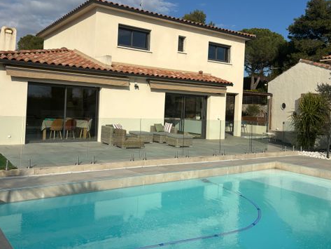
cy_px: 105
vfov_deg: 42.8
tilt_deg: +1.0
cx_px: 143
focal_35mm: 33
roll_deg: -2.6
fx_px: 316
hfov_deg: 55.1
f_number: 1.6
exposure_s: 1/6711
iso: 50
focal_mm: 5.96
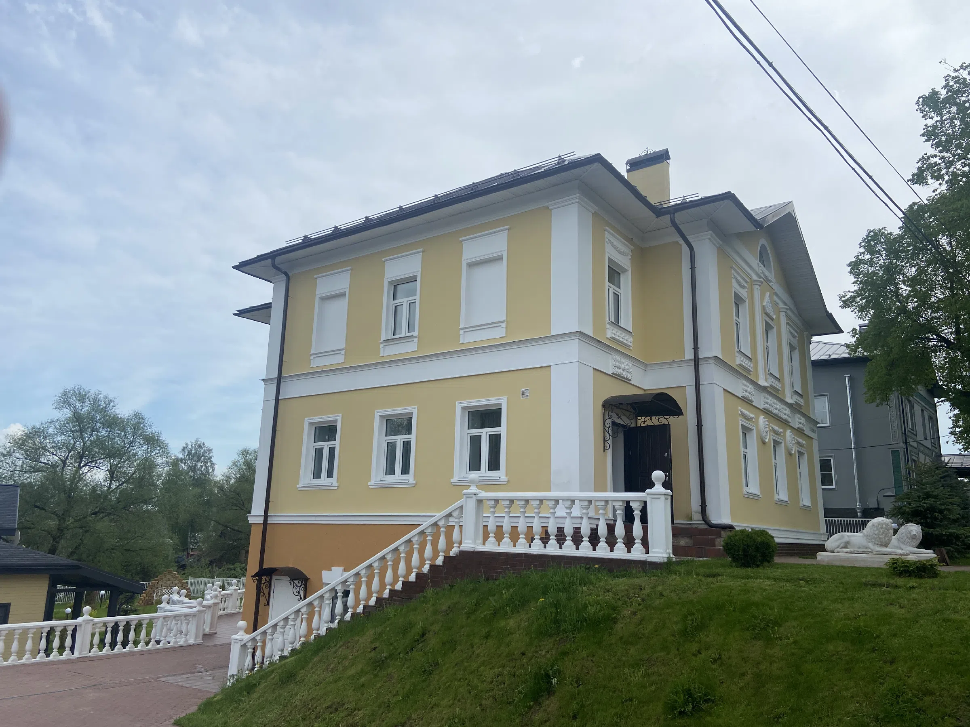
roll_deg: -1.1
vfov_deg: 53.1
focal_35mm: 26
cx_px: 485
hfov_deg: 67.3
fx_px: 729
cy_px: 364
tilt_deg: +11.7
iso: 32
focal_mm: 4.25
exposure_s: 1/5025
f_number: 1.8
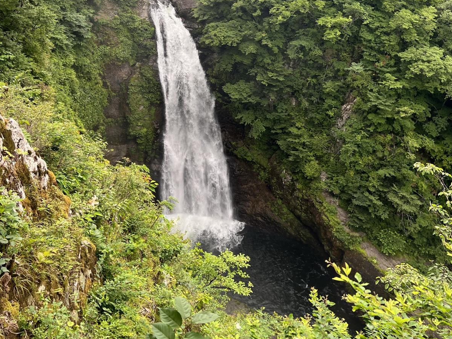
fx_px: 457
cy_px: 49
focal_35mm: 35
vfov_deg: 38.5
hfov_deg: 52.6
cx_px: 226
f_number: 1.5
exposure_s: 1/194
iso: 50
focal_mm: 5.7
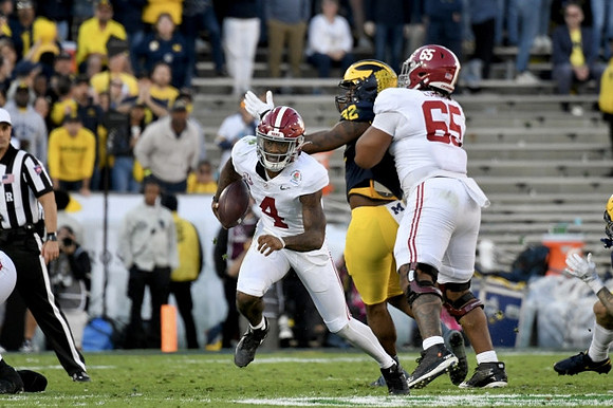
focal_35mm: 600
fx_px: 10210
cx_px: 306
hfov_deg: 3.4
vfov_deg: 2.3
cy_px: 204
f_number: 5.6
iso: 1600
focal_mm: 400
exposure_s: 1/1250
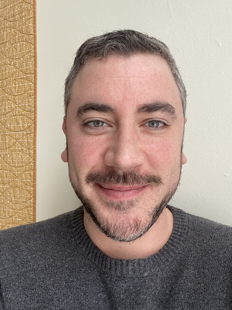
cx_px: 116
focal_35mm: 30
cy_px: 155
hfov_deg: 46.8
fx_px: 268
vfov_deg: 60.0
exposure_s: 1/60
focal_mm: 2.71
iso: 160
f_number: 2.2
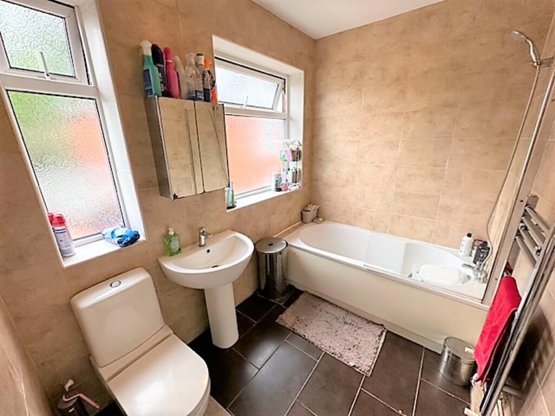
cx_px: 278
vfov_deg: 85.7
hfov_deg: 102.1
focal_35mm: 14
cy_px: 208
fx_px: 224
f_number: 2.2
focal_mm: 2.22
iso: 160
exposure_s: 1/99
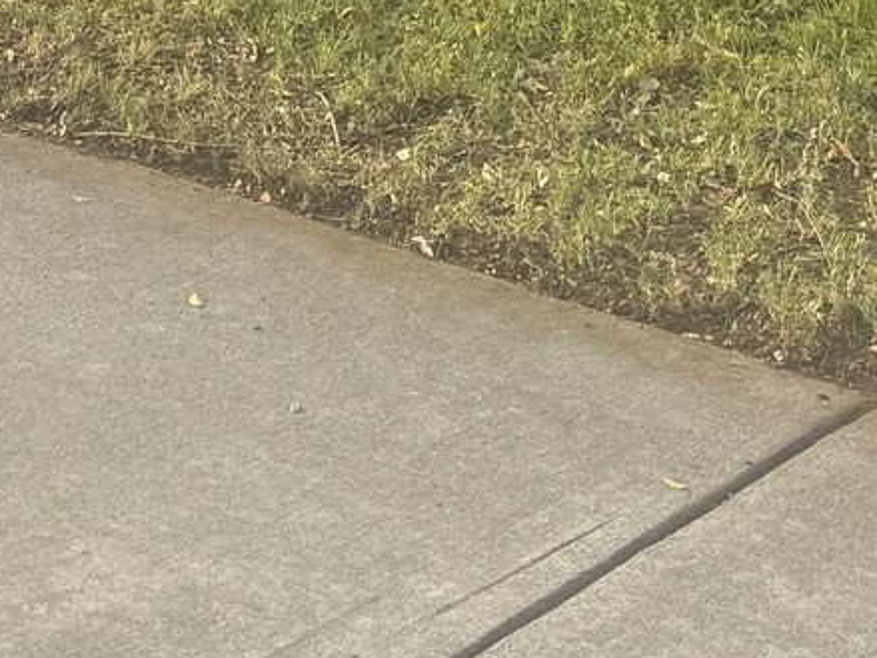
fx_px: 2837
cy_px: -854
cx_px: -366
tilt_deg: -0.1
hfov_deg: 16.3
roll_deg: +1.9
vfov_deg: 11.3
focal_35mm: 112
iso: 80
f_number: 1.78
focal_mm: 6.76
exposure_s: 1/765
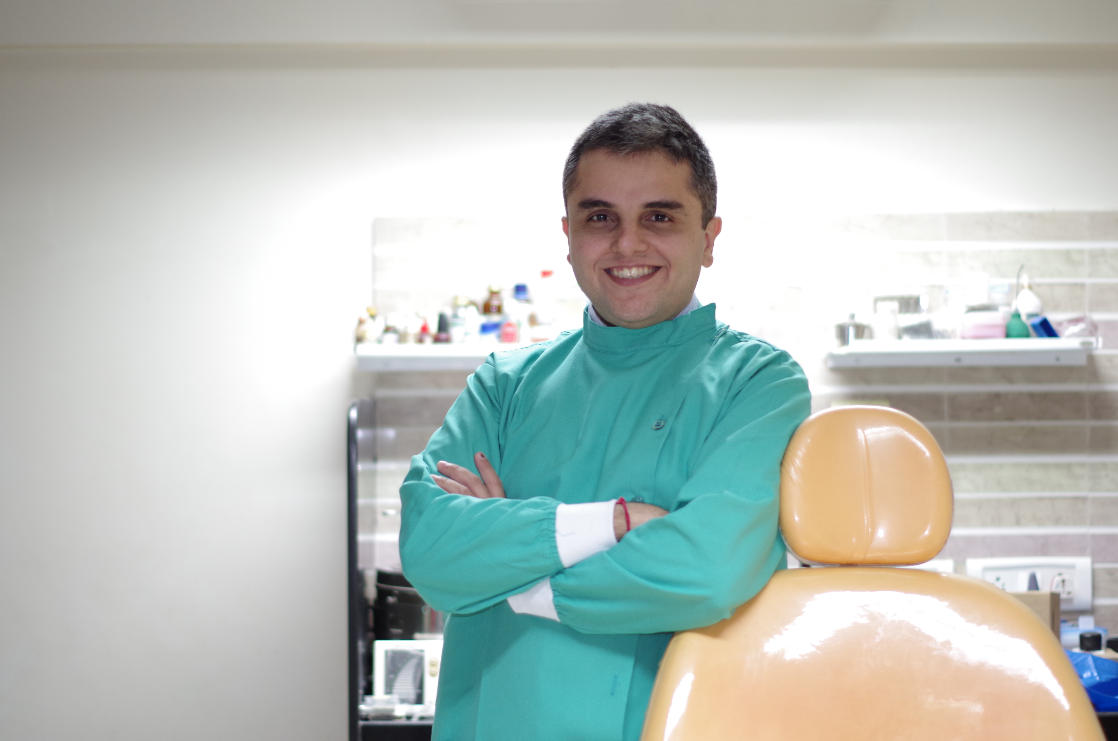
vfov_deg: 18.1
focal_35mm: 75
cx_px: 559
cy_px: 370
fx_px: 2324
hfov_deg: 27.0
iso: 400
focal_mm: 50
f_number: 1.8
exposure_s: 1/50
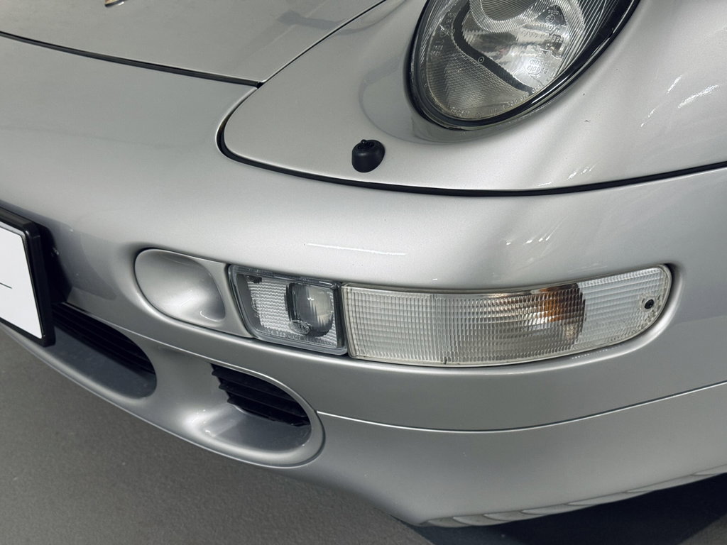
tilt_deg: -20.2
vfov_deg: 30.3
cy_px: 272
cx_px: 364
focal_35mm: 48
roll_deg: +2.3
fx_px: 1008
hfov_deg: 39.7
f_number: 1.78
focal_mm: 6.76
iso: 125
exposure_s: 1/50
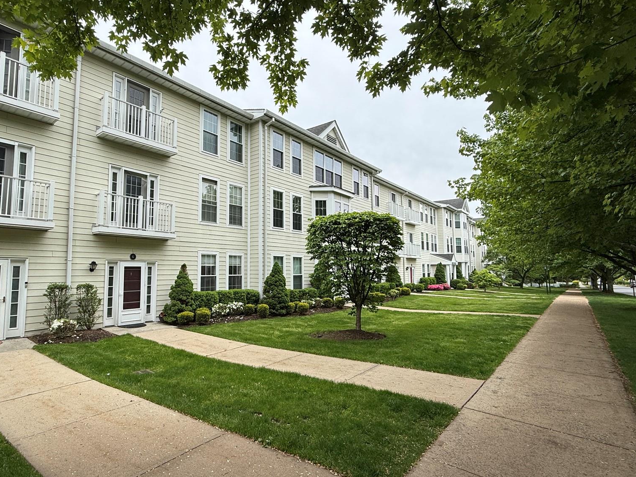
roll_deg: -0.1
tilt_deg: +5.8
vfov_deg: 68.7
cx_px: 254
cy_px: 241
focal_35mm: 19
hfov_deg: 83.6
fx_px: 349
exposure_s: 1/914
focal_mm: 2.22
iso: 64
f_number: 2.2
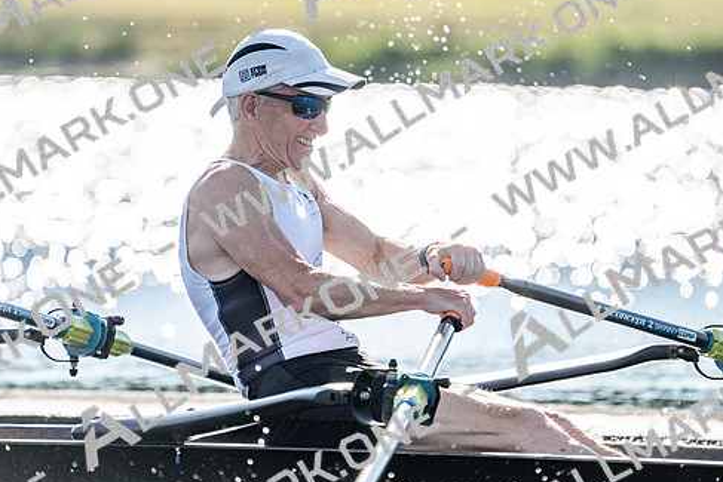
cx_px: 383
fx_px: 11872
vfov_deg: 2.3
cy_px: 241
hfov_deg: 3.5
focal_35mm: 591
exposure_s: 1/1600
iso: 100
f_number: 6.3
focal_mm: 496
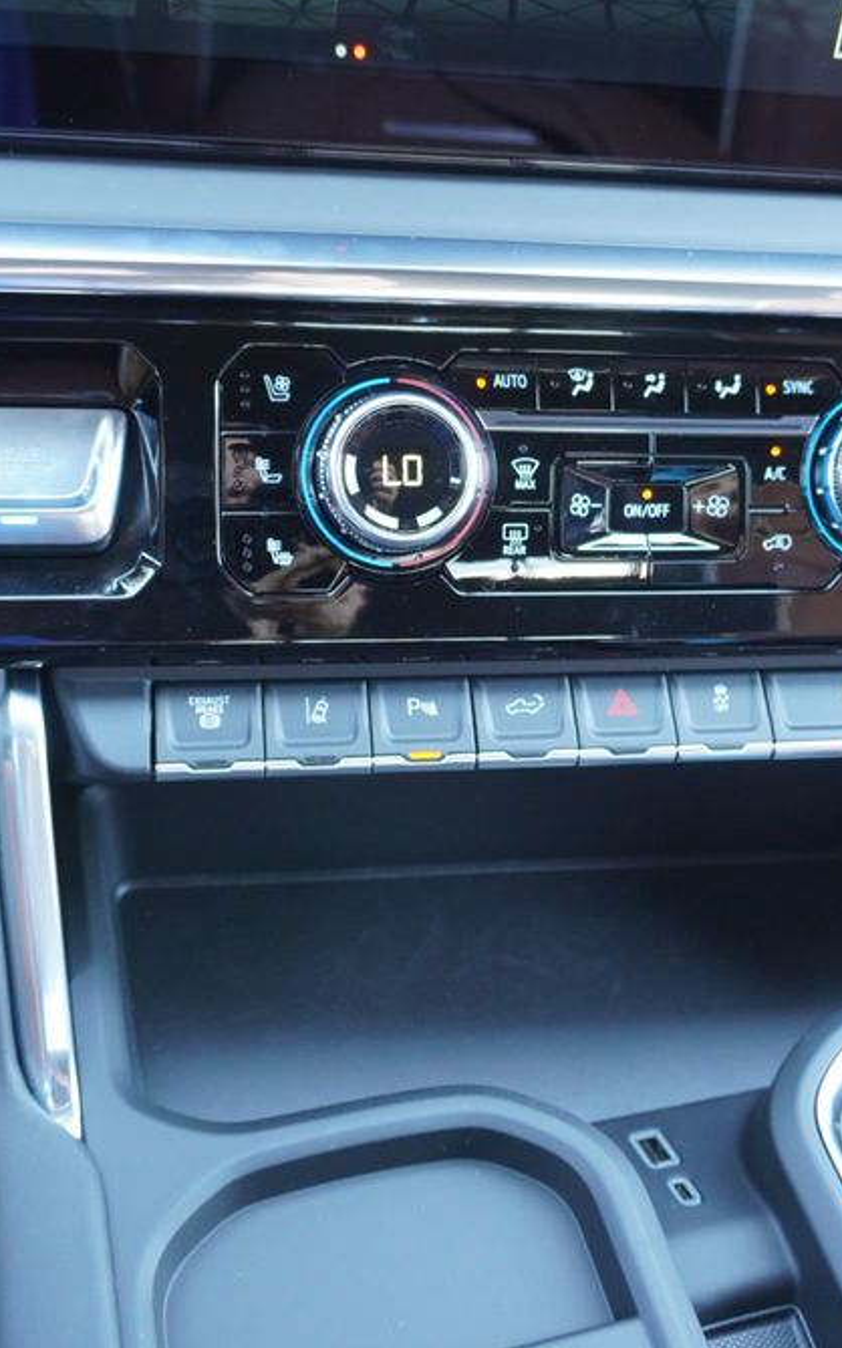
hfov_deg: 32.1
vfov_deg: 49.5
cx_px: 475
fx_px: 1461
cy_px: 669
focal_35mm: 40
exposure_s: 1/60
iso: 1000
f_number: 3.5
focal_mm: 17
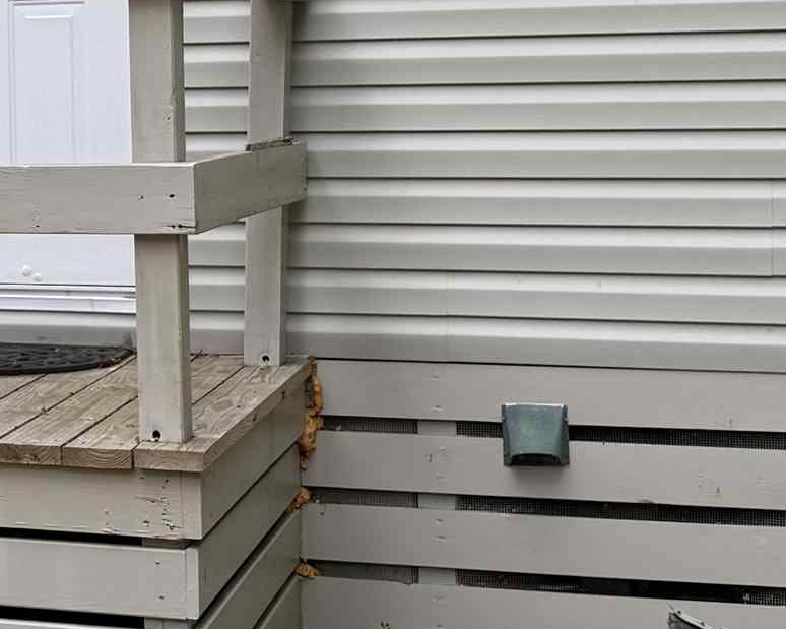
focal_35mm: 93
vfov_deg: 16.4
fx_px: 2163
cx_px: -162
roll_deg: +1.0
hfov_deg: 19.4
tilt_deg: -2.0
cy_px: 121
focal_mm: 6.76
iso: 100
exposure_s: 1/121
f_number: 1.78
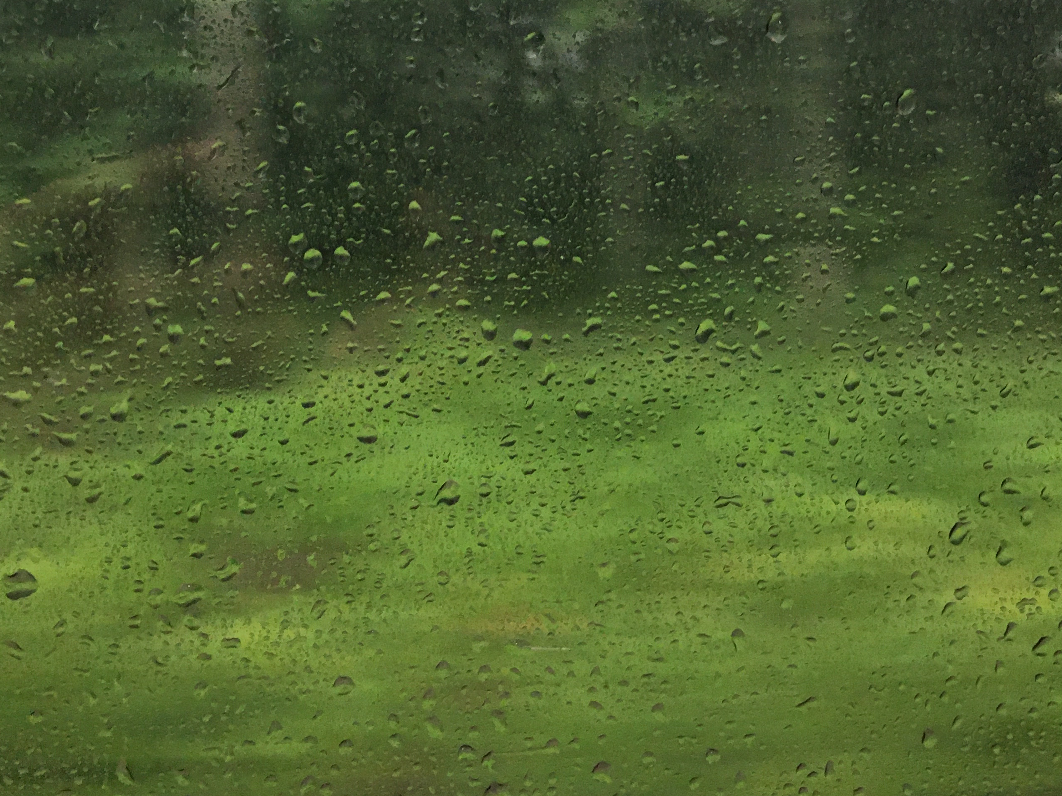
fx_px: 1411
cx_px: 443
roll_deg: +0.5
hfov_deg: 41.1
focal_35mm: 46
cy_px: -20
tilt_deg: +3.8
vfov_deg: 29.2
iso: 125
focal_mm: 4.15
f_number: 2.2
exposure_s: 1/30
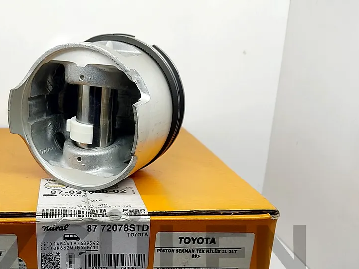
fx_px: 446
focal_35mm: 43
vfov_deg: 33.1
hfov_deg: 42.1
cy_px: 191
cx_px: 77
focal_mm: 4.74
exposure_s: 1/100
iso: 121
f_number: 1.79
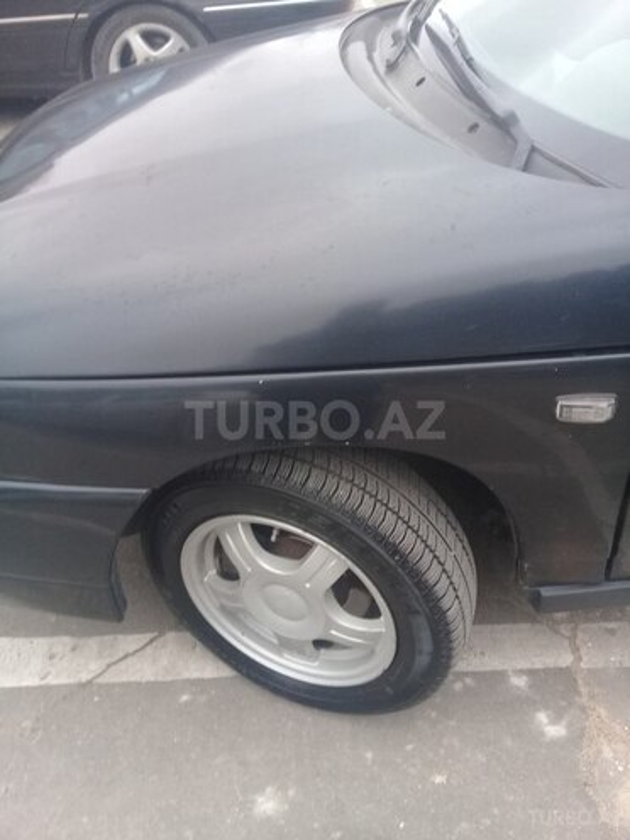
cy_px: 420
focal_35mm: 31
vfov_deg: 58.4
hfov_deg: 45.4
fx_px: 752
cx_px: 315
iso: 64
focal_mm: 3.3
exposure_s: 1/50
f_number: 2.2
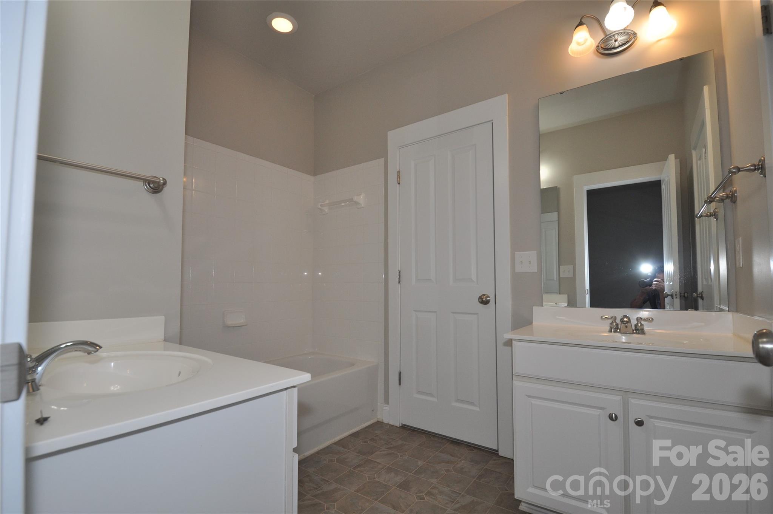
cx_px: 386
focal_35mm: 15
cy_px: 257
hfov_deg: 100.5
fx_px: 322
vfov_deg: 77.2
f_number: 5.6
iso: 400
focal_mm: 10
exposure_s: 1/125
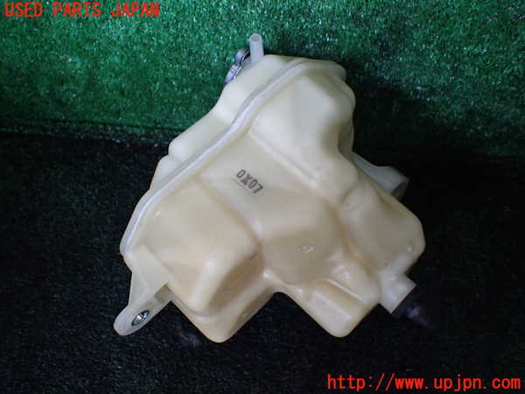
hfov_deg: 60.0
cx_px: 262
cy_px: 197
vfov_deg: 46.8
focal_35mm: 30
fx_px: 455
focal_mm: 5.4
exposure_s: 1/125
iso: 320
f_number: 2.3
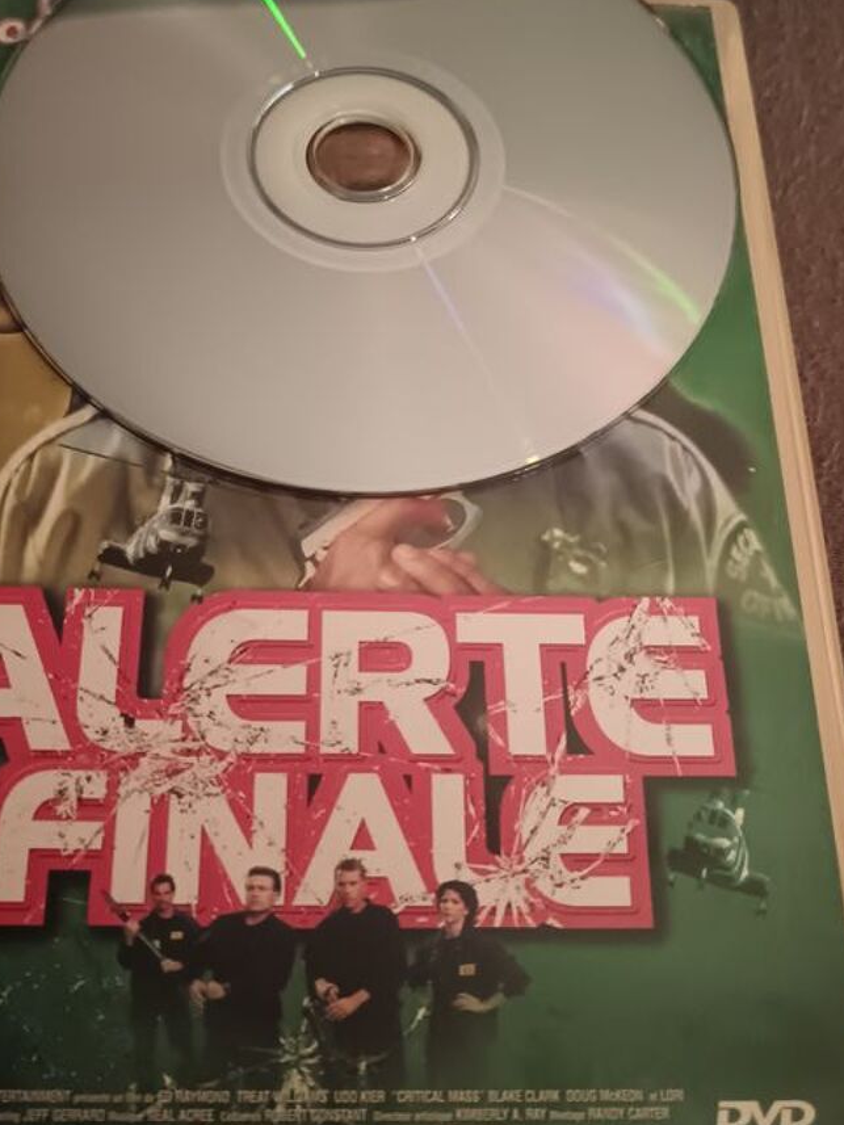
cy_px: 493
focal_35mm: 42
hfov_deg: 34.3
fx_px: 1365
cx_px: 383
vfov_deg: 44.7
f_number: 1.9
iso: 7701
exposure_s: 1/14.3
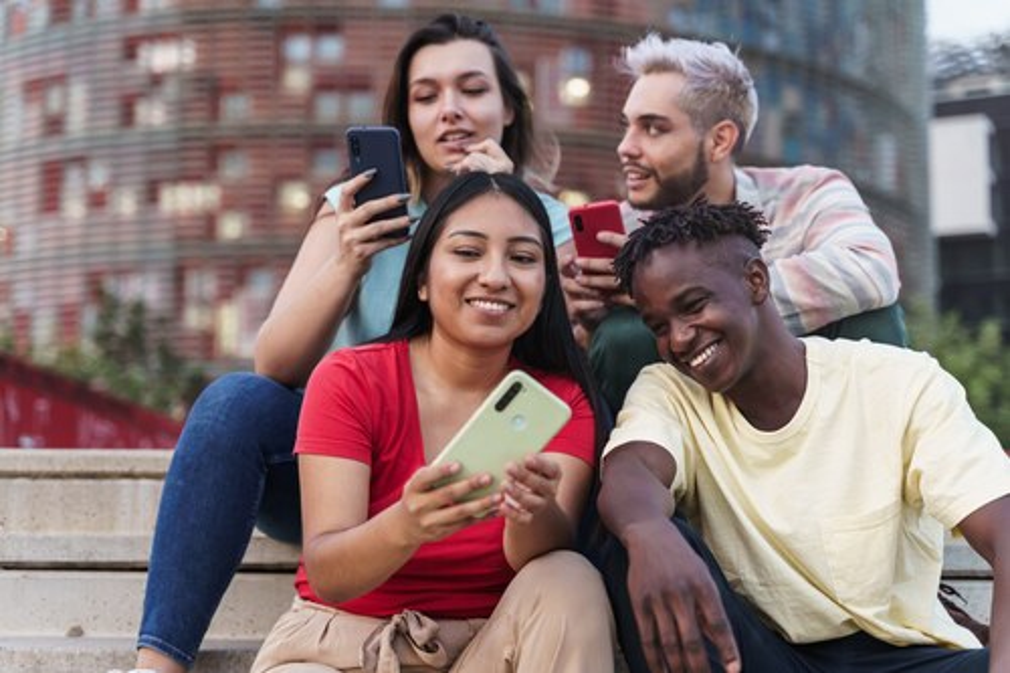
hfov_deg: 33.9
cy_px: 336
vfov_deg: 23.0
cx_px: 505
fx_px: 1655
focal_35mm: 59
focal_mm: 59
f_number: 2.8
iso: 640
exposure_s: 1/160
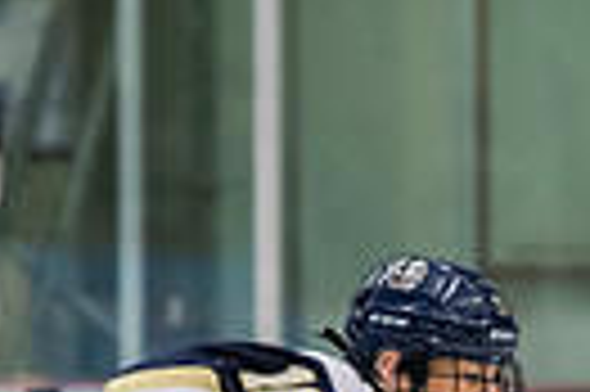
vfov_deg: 1.4
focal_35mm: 966
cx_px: 239
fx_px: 15812
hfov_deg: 2.1
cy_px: 791
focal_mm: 140
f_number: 3.2
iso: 2000
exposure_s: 1/640
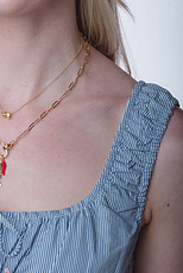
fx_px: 1558
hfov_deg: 6.7
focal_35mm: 205
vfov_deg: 10.0
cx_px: 7
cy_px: 58
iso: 400
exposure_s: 1/250
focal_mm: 105
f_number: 36
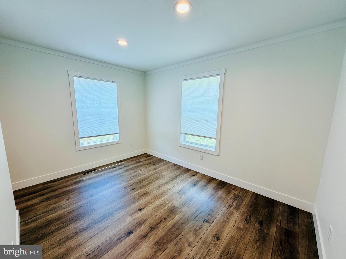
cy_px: 130
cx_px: 173
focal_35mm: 14
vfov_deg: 85.7
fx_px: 140
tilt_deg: -9.2
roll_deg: +0.0
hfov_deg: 102.1
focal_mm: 2.22
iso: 100
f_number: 2.2
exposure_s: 1/120
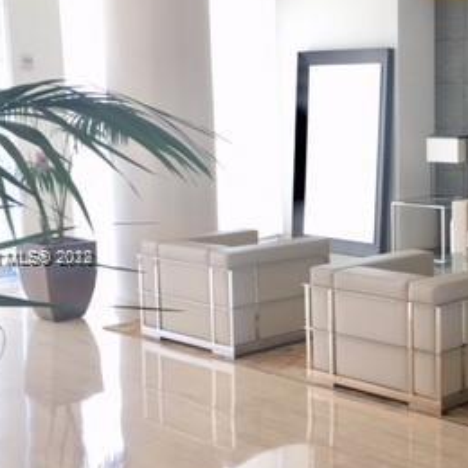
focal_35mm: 63
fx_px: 964
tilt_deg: -10.3
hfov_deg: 26.4
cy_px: 259
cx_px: 419
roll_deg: +0.0
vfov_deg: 27.3
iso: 25
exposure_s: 1/60
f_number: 2.2
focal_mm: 4.15
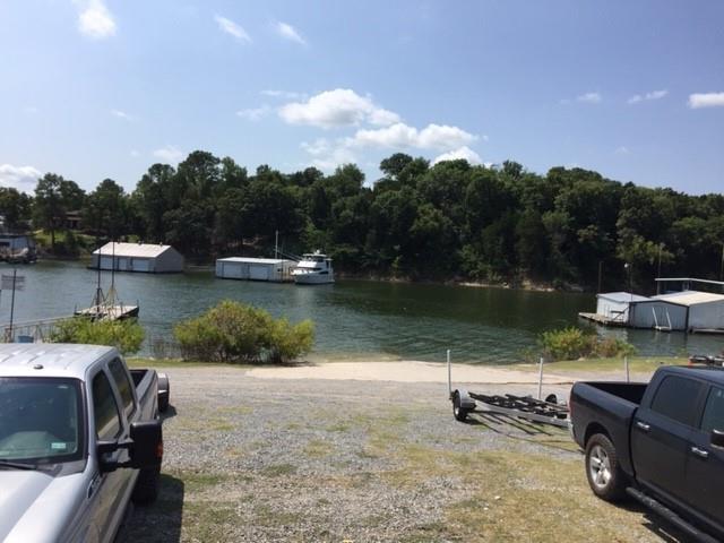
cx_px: 362
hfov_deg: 61.7
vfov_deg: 48.2
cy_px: 272
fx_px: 607
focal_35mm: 29
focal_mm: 4.15
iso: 32
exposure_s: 1/2825
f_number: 2.2
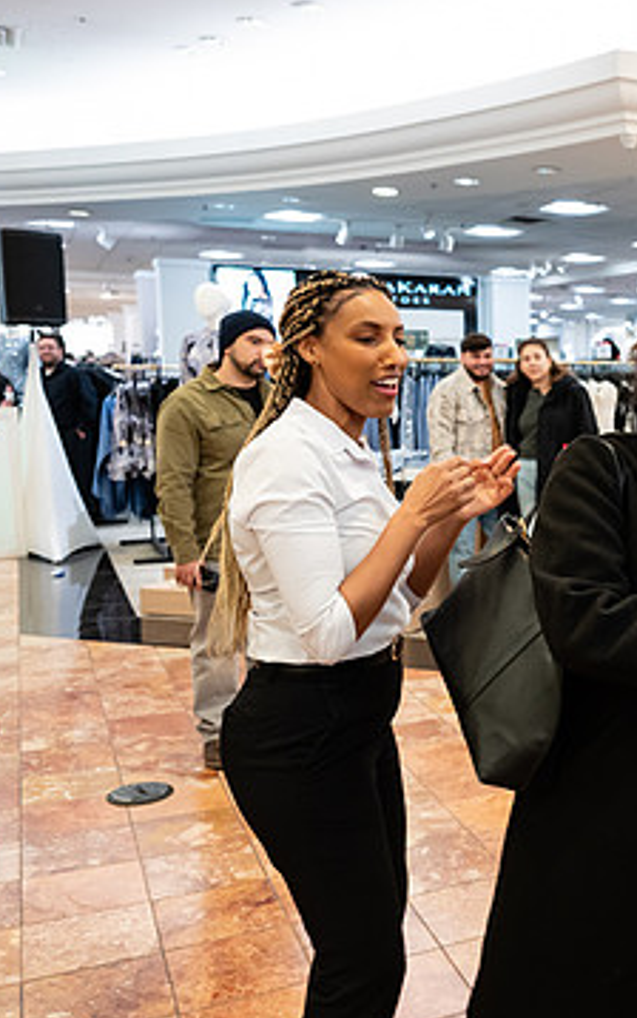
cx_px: 671
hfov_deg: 29.4
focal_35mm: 40
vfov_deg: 49.3
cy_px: 513
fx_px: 1110
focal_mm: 24
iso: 1250
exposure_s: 1/125
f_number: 3.2
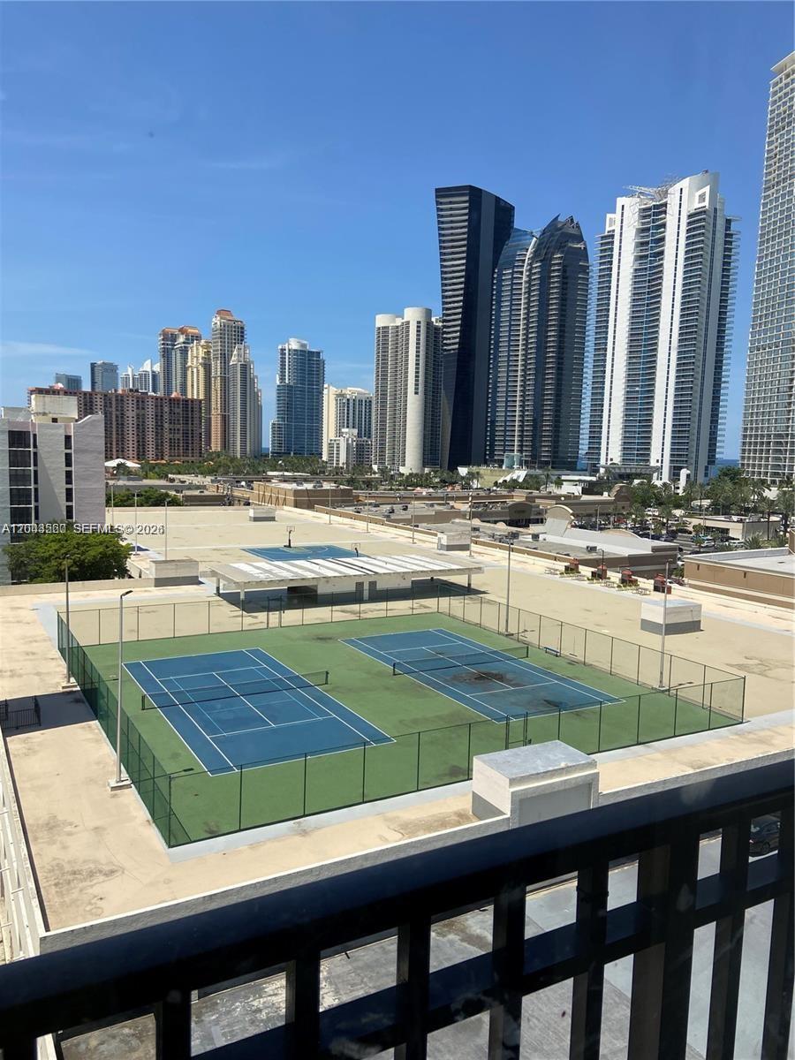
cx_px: 398
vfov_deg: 67.3
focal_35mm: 26
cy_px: 530
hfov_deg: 53.1
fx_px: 796
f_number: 1.8
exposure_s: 1/2066
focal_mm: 4.25
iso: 32
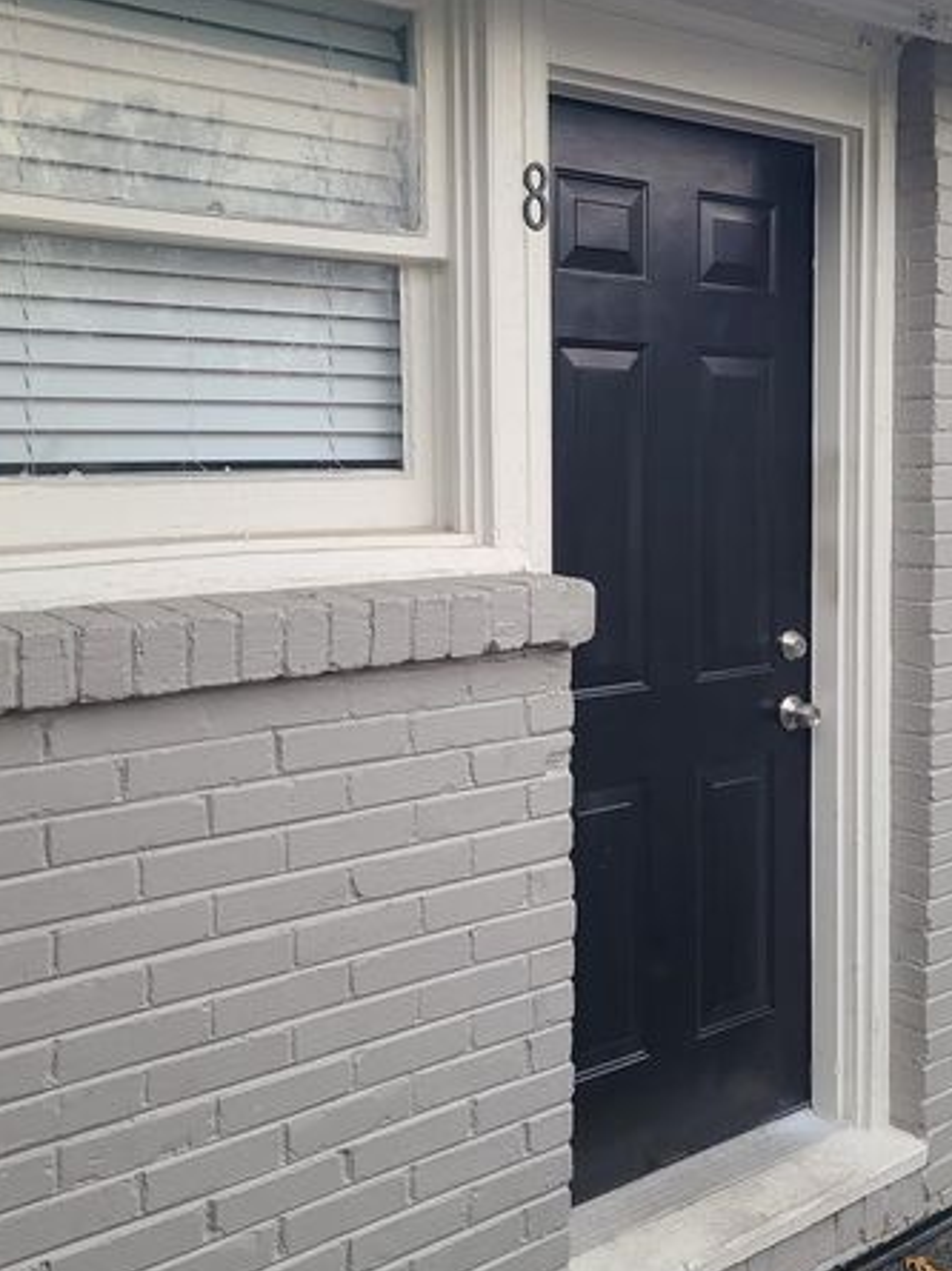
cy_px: 564
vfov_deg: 47.8
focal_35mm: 39
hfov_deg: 36.8
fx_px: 1432
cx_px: 506
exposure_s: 1/315
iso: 40
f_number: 1.8
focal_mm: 5.4
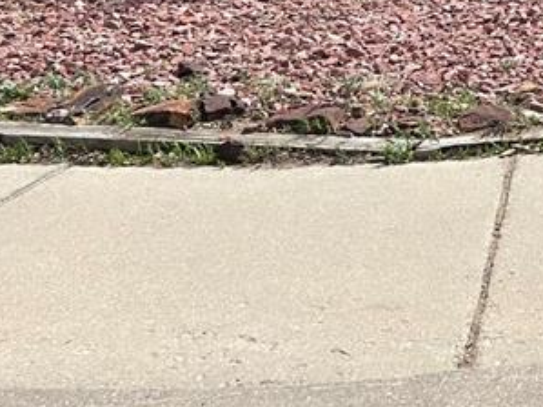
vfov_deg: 15.3
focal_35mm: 89
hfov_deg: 19.1
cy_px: -201
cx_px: 830
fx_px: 1396
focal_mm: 5.7
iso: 50
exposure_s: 1/5076
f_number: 1.5
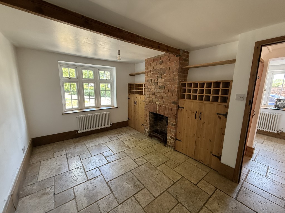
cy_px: 106
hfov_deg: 102.1
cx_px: 142
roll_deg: -0.6
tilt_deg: -9.1
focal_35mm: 14
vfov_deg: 85.7
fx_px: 115
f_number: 2.2
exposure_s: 1/75
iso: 320
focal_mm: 2.22
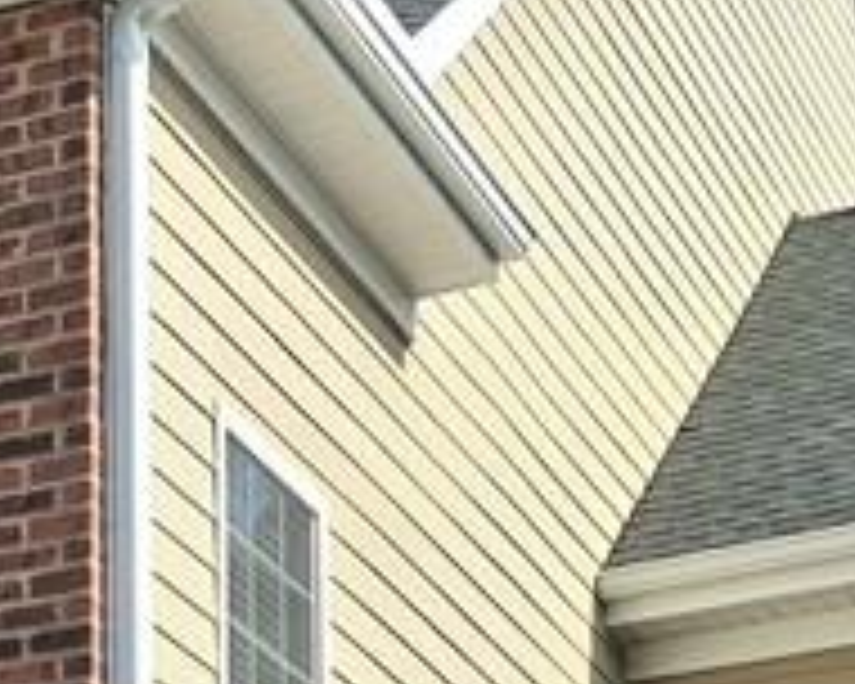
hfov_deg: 13.3
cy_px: 1256
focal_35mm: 142
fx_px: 3593
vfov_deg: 10.2
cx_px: -76
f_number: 1.8
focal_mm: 4
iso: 25
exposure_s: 1/494
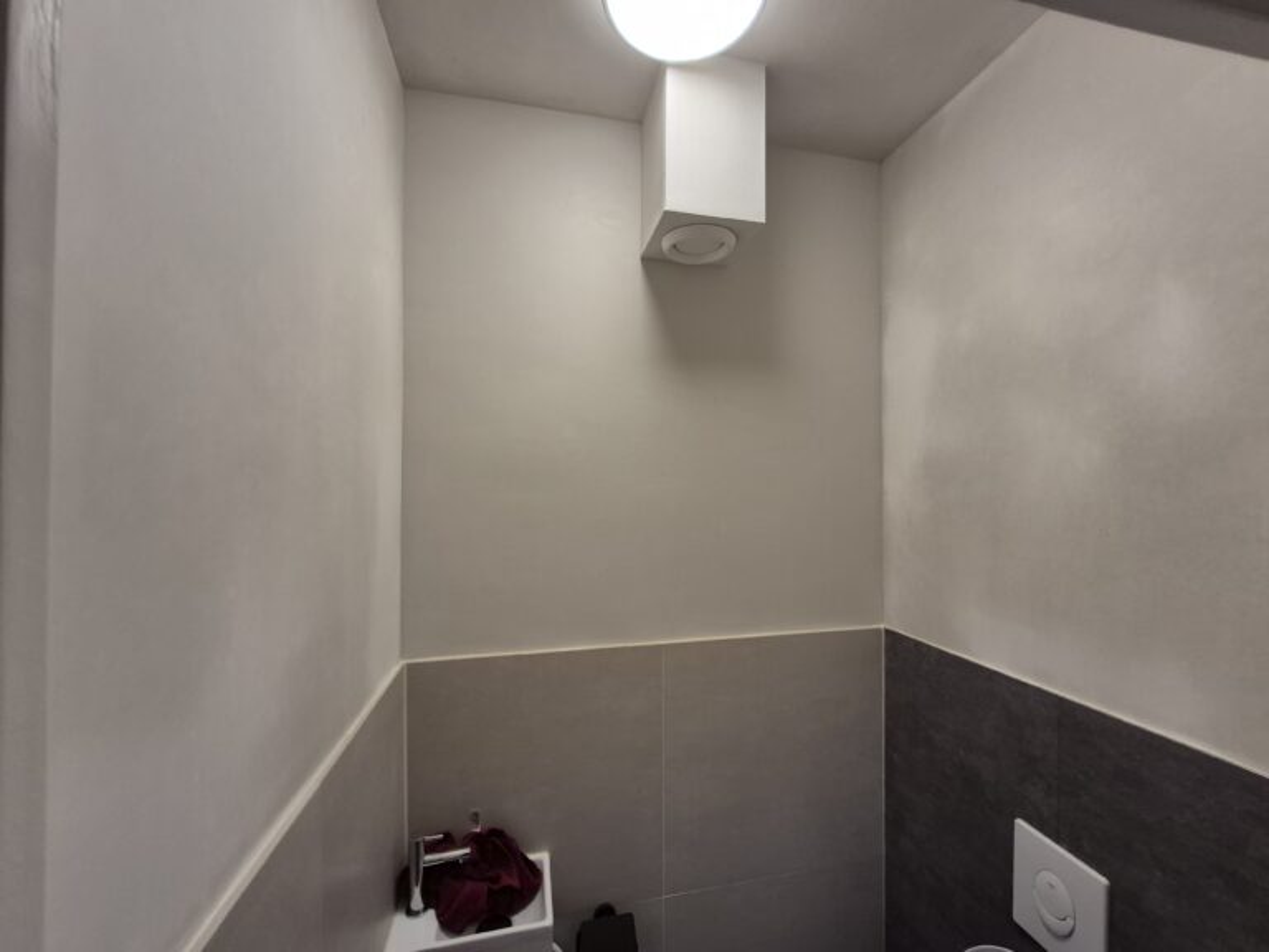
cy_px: 476
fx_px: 477
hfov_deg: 106.2
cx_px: 634
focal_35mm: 13
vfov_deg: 89.9
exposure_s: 1/50
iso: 80
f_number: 2.2
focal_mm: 1.74
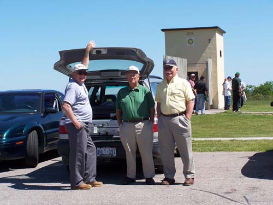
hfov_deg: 20.9
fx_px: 741
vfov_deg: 15.7
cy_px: 102
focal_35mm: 94
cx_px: 136
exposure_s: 1/750
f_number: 4.5
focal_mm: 15.6
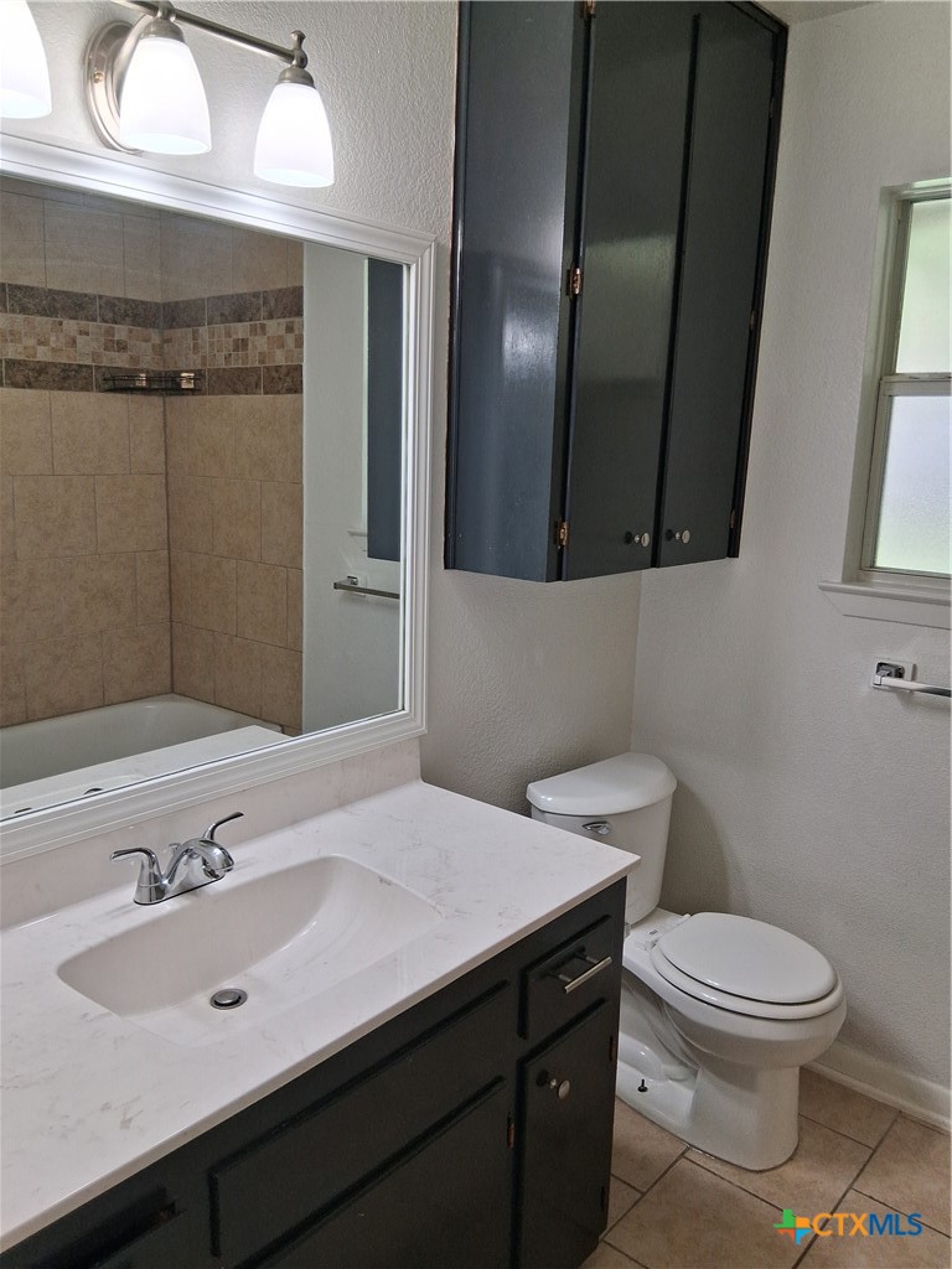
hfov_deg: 53.1
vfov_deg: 67.3
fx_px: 953
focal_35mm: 26
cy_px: 634
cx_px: 476
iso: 100
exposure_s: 1/120
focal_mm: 3.98
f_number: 1.8
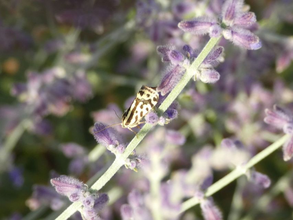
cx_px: 146
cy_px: 110
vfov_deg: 12.9
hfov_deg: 17.1
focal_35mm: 115
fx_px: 974
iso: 80
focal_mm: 20.5
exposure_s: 1/80
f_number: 5
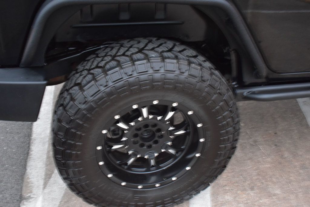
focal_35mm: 39
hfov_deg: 49.6
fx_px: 336
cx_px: 155
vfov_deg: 34.2
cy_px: 104
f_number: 4
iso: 1600
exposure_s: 1/5
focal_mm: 26
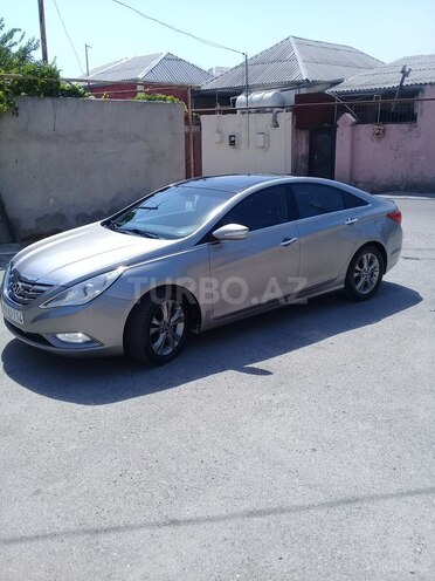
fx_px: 519
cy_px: 290
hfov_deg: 45.4
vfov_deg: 58.4
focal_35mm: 31
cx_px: 218
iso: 50
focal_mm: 3.3
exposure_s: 1/1212
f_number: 2.2
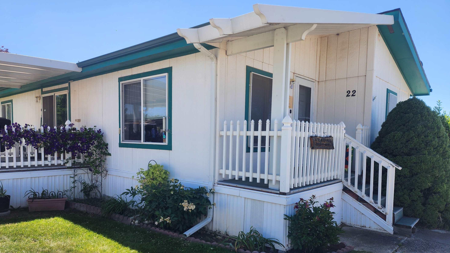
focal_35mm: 26
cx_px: 220
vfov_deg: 44.0
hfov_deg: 71.9
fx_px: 310
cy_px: 160
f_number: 1.8
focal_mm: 6.4
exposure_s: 1/532
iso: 12
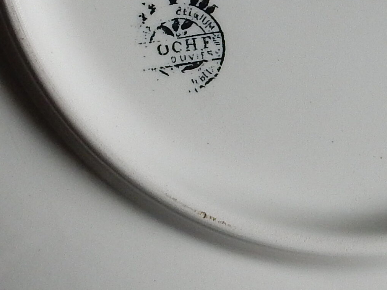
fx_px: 1833
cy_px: -118
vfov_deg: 8.9
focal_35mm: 164
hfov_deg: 12.0
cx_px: 305
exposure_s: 1/50
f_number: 4
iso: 160
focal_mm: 6.4
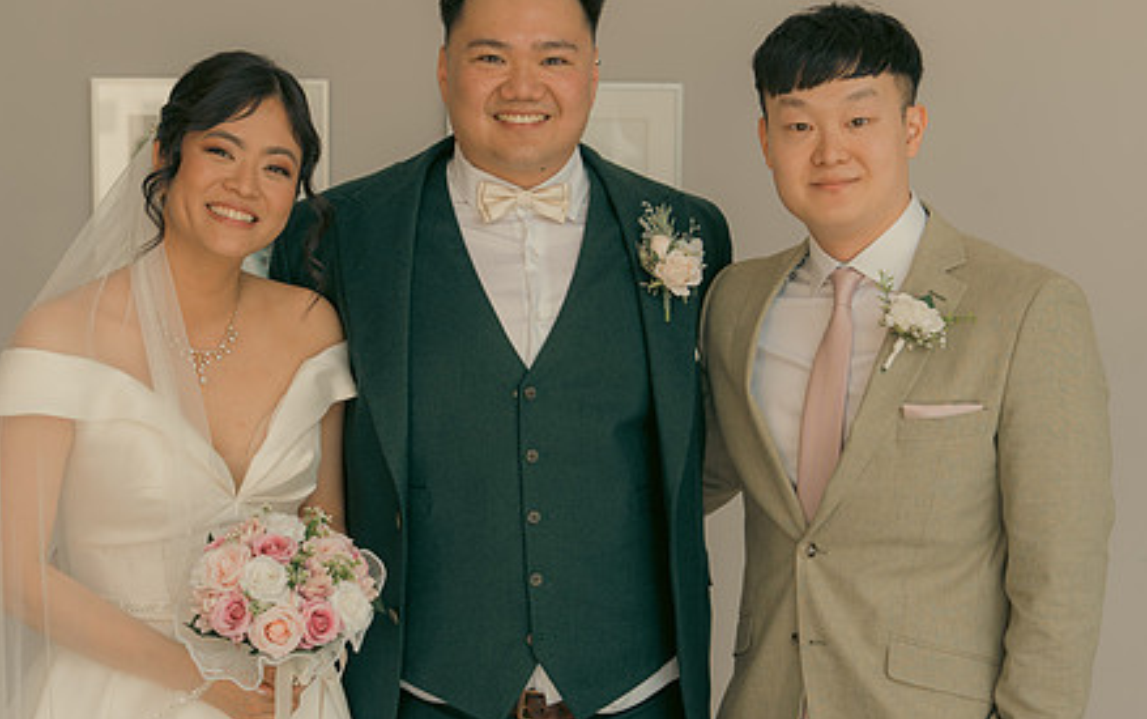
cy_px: 336
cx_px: 502
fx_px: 2315
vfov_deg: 17.6
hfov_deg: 27.8
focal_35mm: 74
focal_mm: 55
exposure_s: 1/160
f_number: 3.5
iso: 125
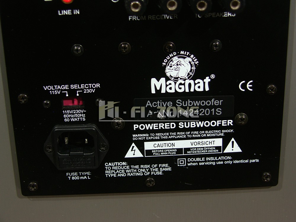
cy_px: 111
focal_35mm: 75
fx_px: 641
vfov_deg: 19.6
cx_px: 148
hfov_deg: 26.0
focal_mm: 19.4
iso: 50
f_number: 3.2
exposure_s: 1/80
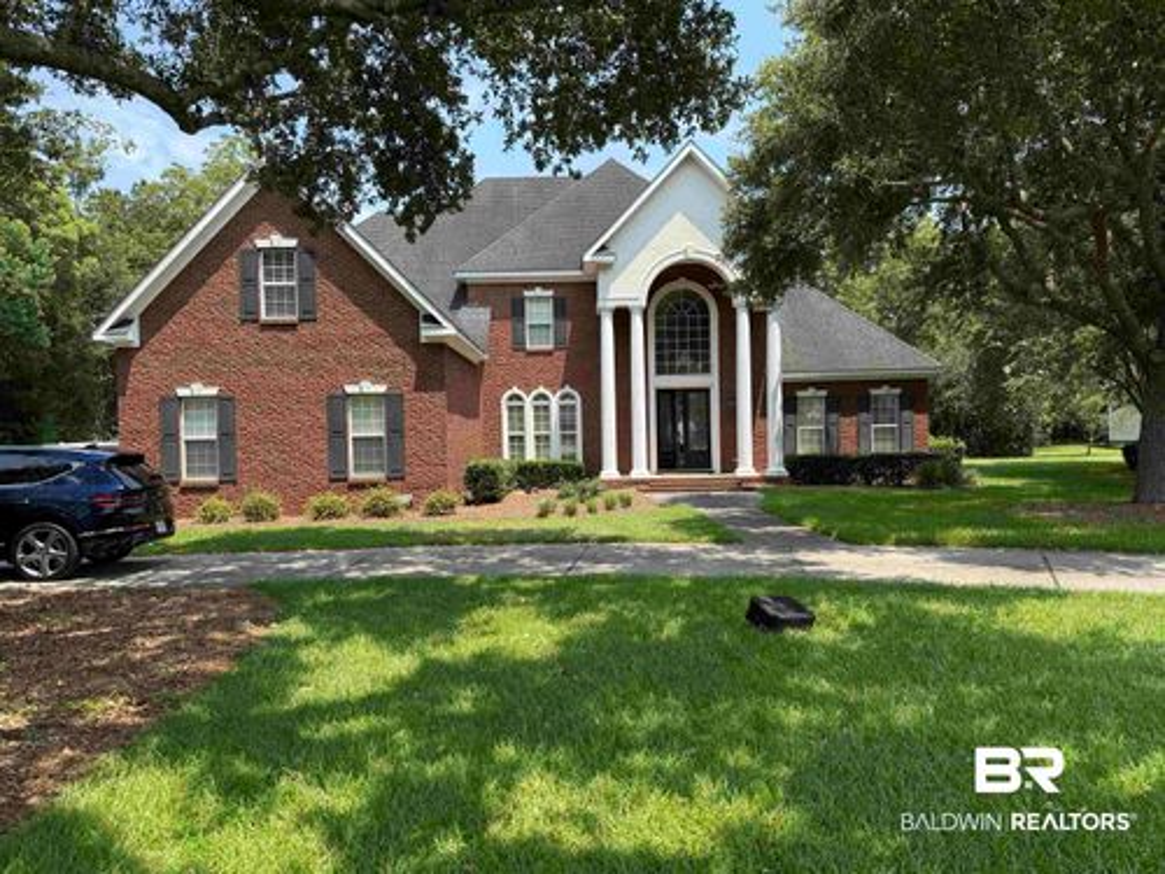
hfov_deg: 71.6
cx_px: 582
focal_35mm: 24
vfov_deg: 56.8
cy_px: 437
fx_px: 808
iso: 80
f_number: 1.78
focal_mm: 6.76
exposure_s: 1/1770
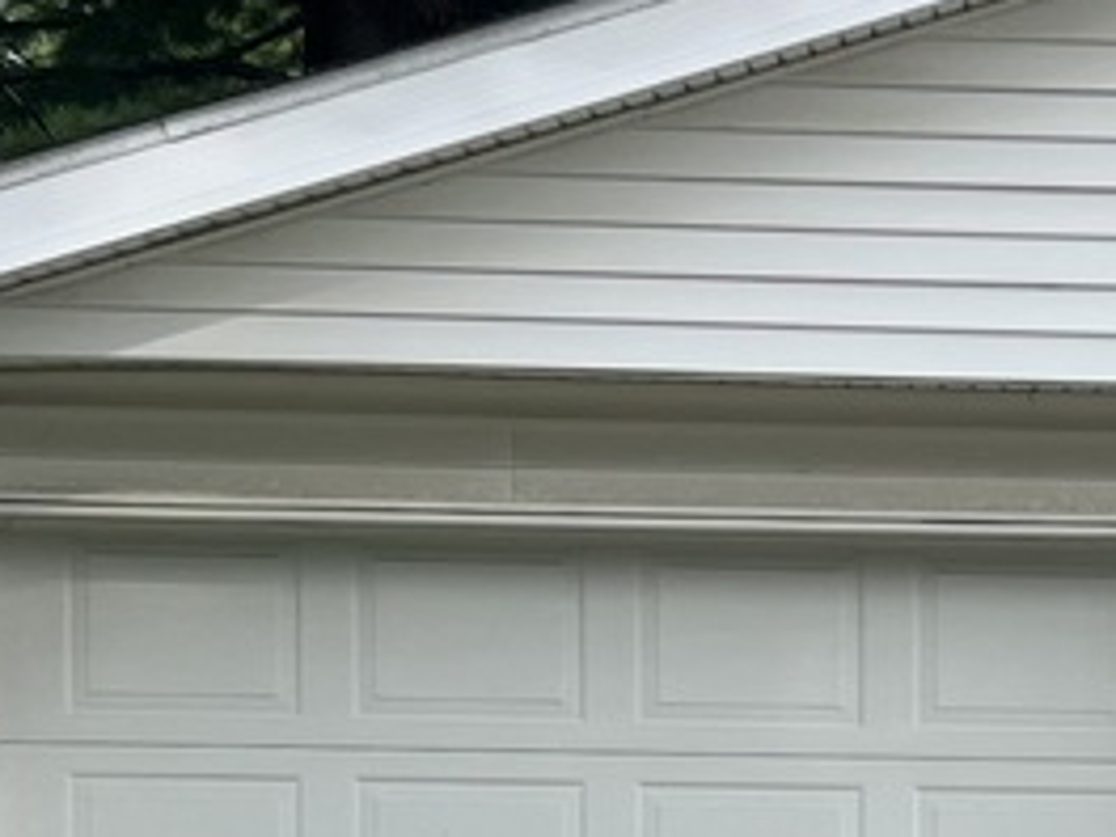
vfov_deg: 10.3
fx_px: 4578
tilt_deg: -1.7
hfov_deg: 13.3
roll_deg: -1.0
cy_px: 1002
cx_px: 1530
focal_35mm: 142
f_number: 1.5
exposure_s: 1/1779
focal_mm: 5.7
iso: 50
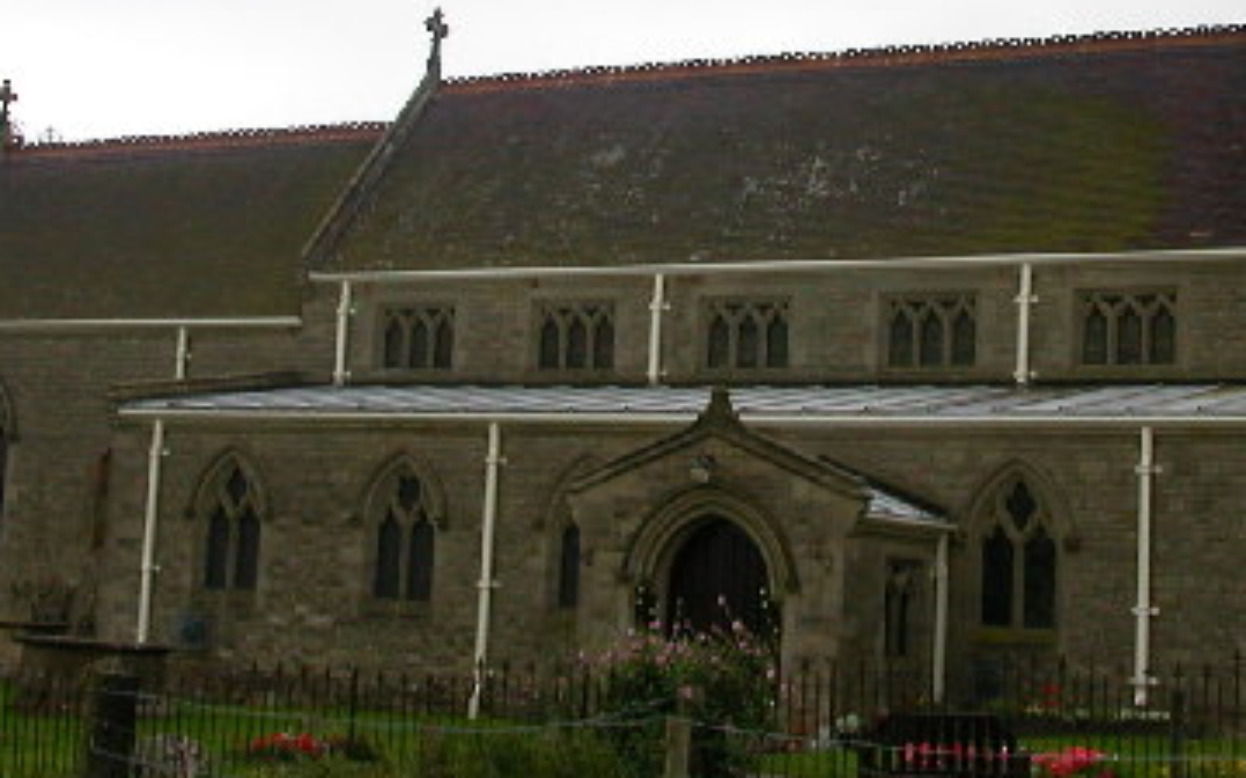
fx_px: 2376
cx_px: 802
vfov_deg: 18.5
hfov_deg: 29.2
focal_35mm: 70
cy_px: 205
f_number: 4.5
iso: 100
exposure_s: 1/236
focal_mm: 5.6
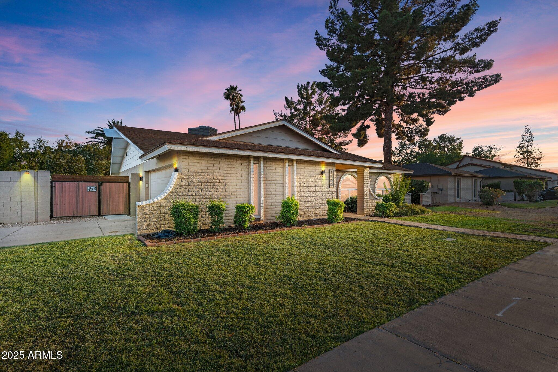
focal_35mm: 18
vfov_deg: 67.4
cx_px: 279
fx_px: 279
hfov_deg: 90.0
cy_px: 186
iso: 320
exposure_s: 1/125
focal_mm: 18
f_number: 7.1
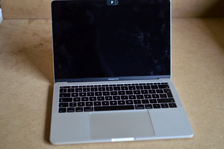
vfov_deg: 25.7
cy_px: 74
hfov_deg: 37.9
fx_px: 326
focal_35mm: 52
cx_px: 112
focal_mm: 35
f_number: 1.8
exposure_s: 1/800
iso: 400
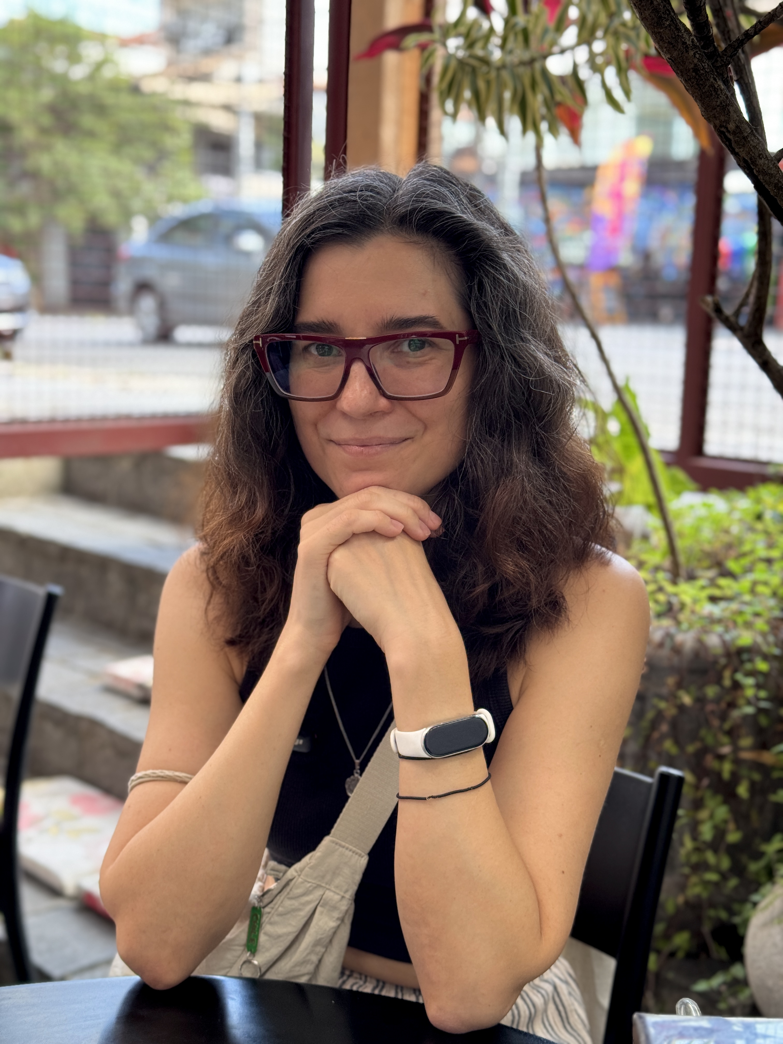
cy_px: 522
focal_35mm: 48
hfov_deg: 30.3
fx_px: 1448
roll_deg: -2.1
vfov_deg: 39.7
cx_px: 392
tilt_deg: -6.9
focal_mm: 6.76
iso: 64
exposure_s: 1/120
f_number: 1.78
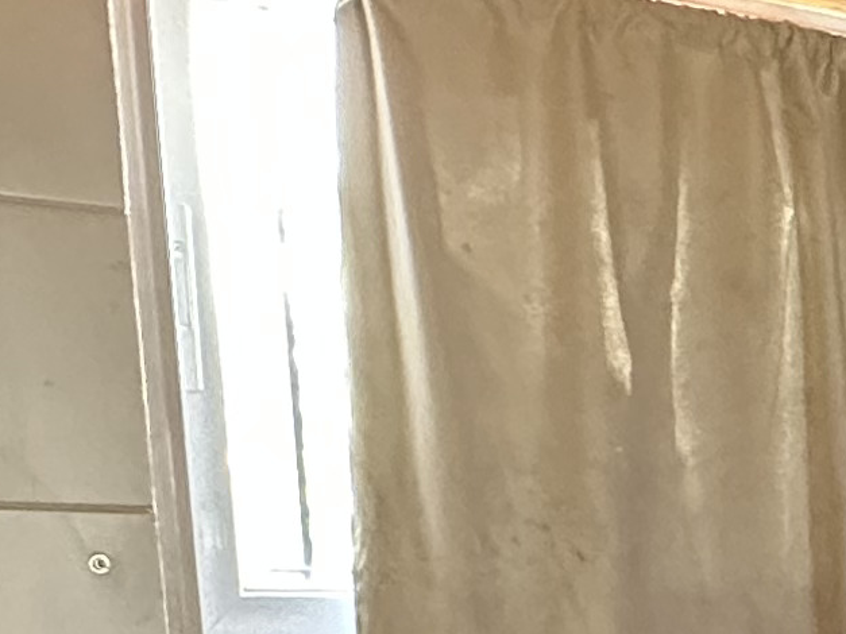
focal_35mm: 90
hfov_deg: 19.4
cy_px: 1036
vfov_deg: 14.9
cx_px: 1210
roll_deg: -0.3
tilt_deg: -9.9
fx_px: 2199
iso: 320
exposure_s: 1/50
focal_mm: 2.22
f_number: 2.2
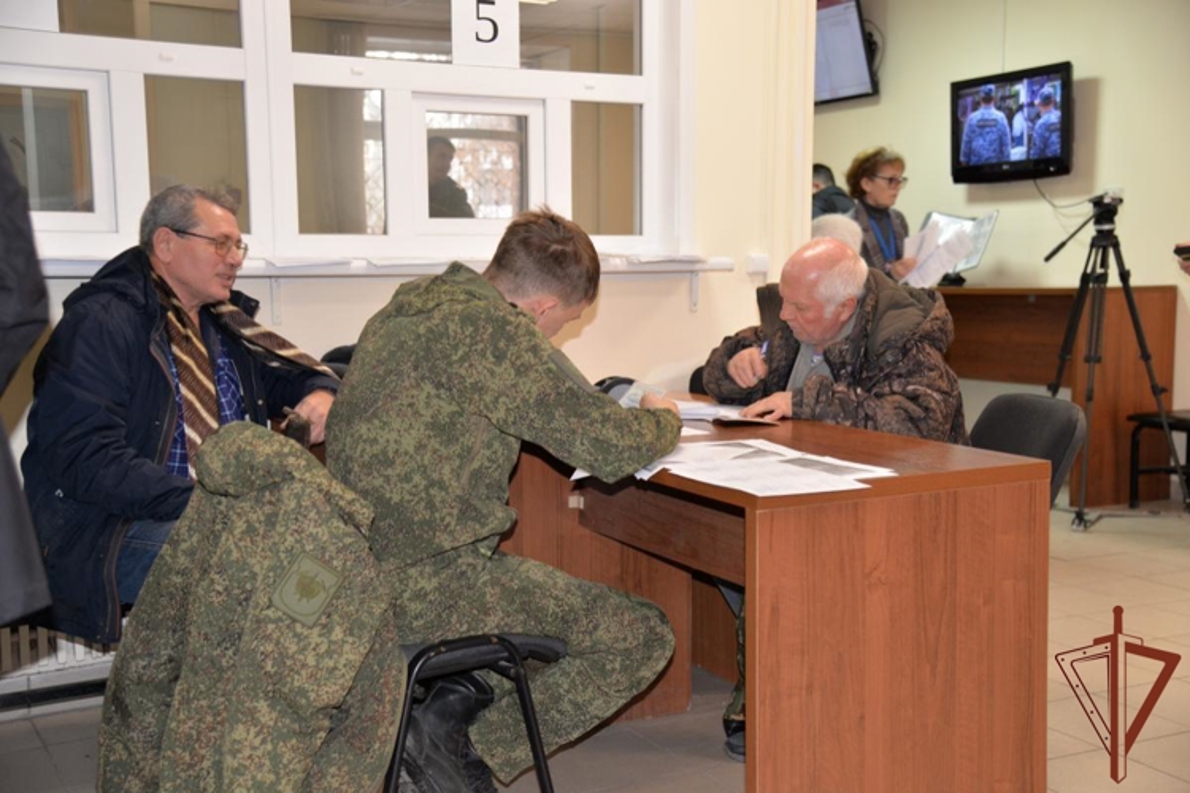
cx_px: 595
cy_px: 396
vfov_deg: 30.5
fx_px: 1454
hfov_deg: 44.5
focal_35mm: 44
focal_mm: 44
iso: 800
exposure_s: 1/60
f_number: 4
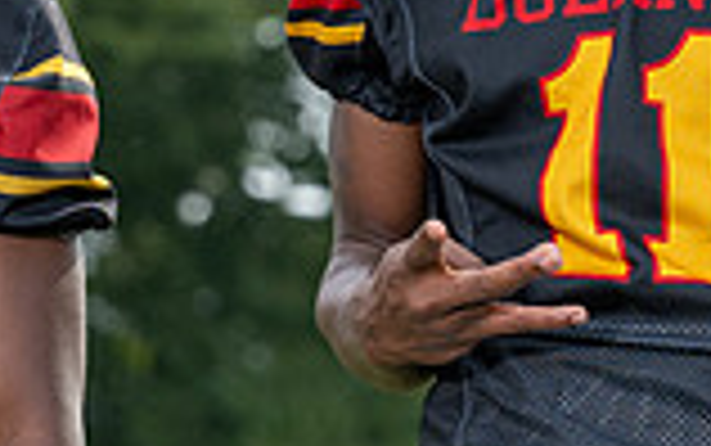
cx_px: 387
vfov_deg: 2.2
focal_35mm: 603
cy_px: 335
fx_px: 11693
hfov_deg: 3.5
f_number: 5.6
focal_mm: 125
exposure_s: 1/160
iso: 100
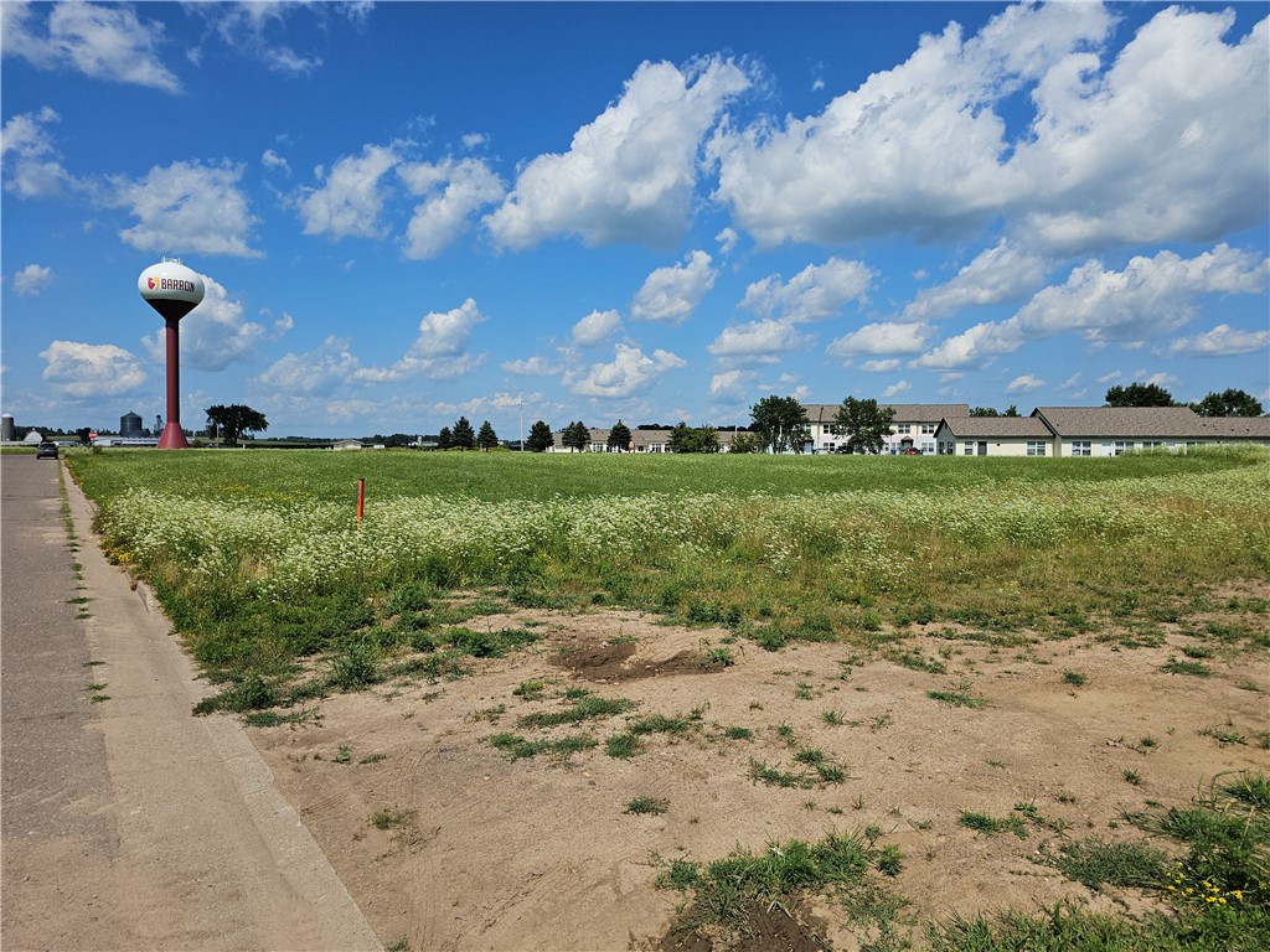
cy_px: 476
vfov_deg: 58.9
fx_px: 844
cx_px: 635
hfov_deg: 73.9
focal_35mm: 23
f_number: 1.7
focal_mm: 6.3
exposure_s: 1/1576
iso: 10
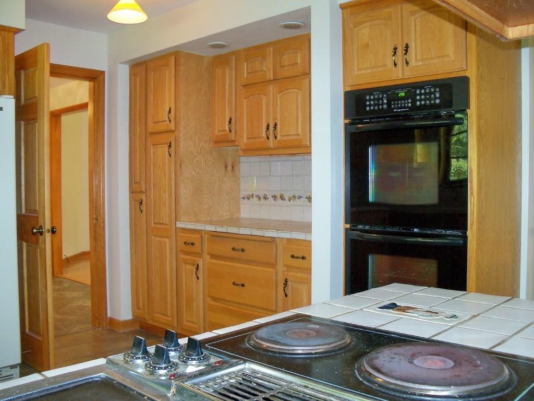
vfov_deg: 40.7
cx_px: 267
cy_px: 200
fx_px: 540
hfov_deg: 52.6
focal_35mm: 35
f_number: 3.5
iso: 200
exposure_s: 1/30
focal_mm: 6.2
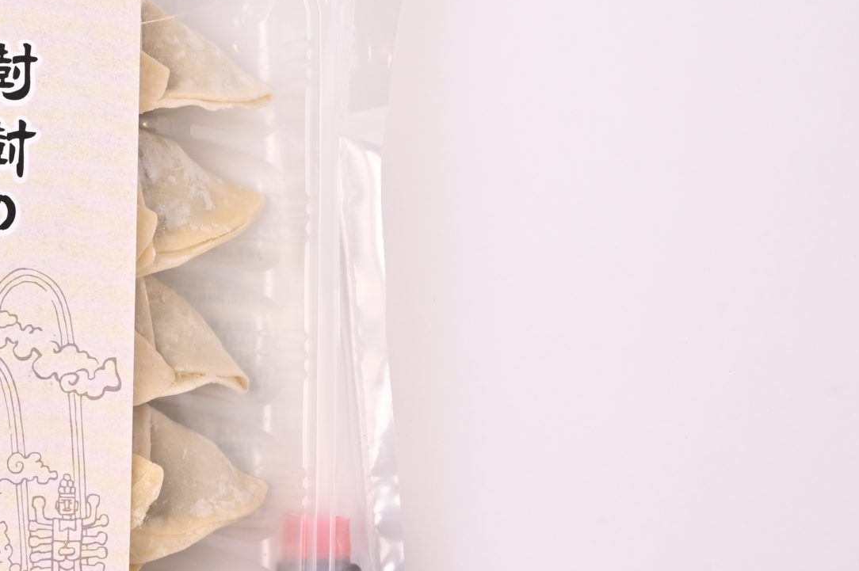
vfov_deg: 10.0
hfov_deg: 14.6
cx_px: -127
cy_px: 321
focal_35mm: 137
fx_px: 3266
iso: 200
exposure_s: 1/125
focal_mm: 58
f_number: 13
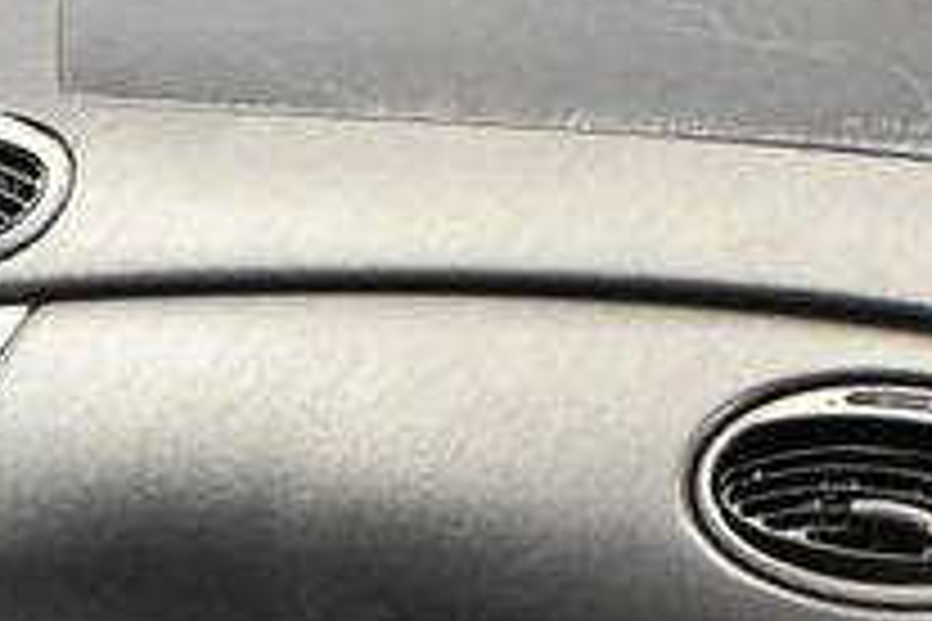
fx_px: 2583
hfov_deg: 19.5
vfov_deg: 13.4
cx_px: -126
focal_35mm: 100
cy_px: 742
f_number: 4
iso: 12800
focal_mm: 21.5
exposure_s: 1/60
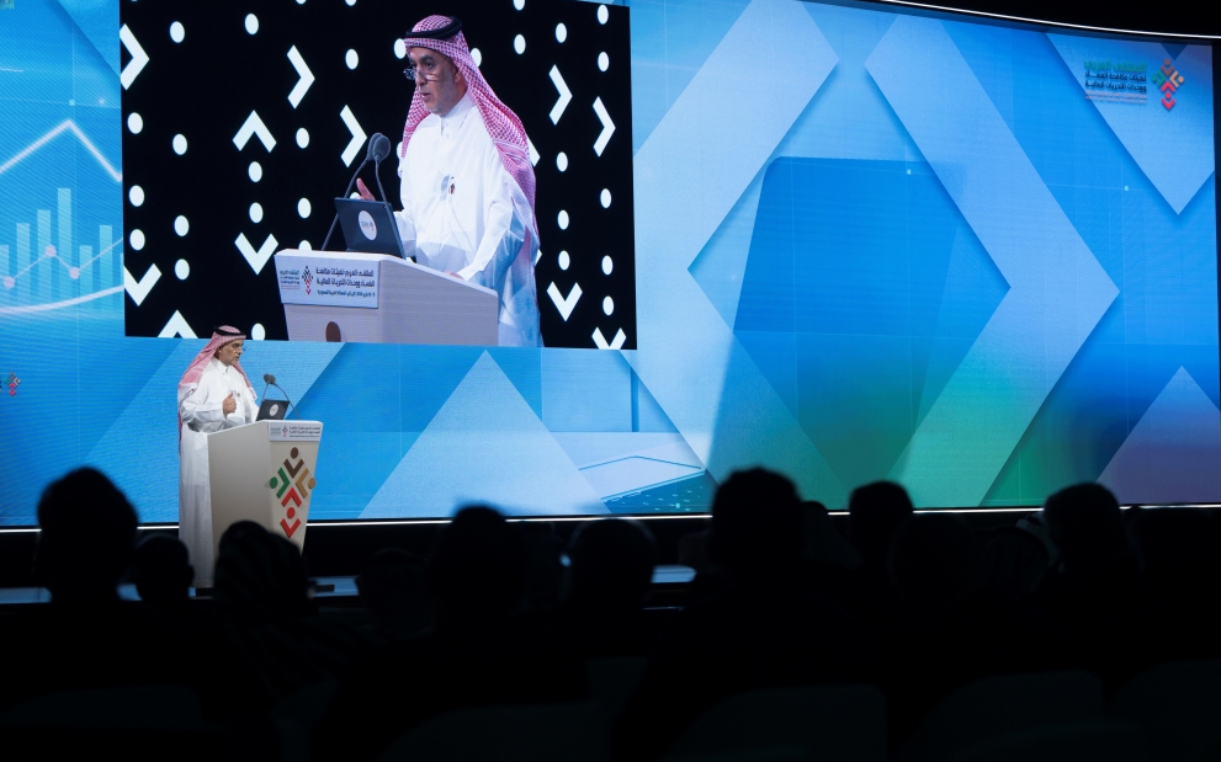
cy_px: 403
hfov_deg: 28.6
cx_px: 606
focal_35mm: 72
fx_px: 2395
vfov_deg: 18.1
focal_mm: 70
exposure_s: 1/100
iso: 250
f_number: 2.8
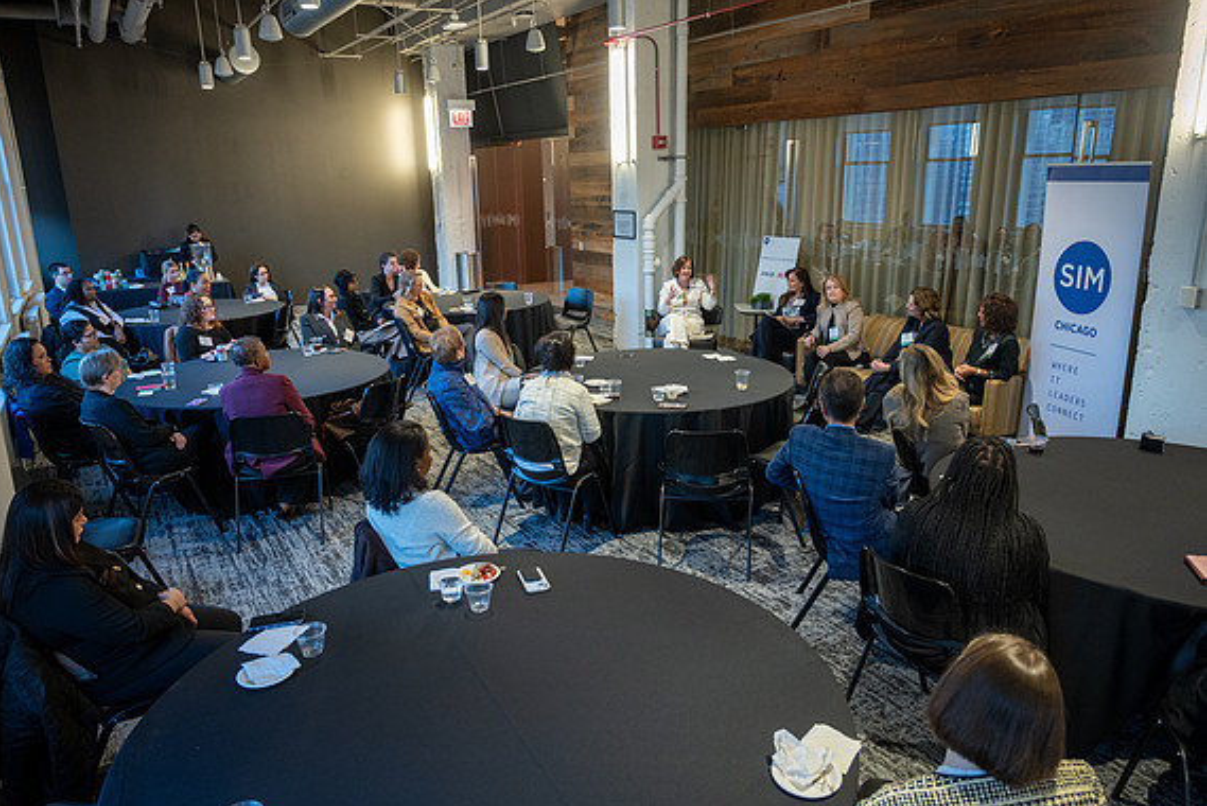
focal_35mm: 25
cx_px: 602
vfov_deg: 51.3
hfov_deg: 71.5
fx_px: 839
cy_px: 407
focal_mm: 24
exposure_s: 1/50
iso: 1600
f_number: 4
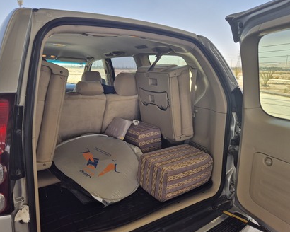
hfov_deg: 67.9
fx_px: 215
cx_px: 131
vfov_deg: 56.8
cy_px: 114
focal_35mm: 25
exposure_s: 1/940
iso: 25
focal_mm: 5.4
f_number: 1.8
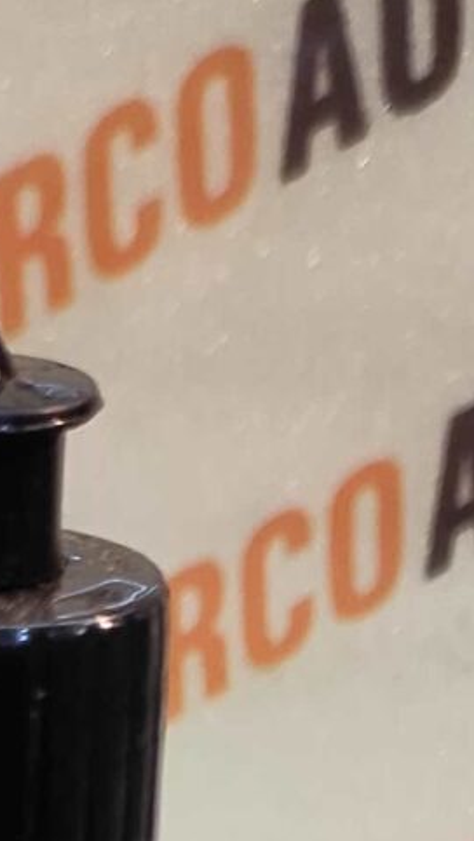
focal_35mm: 98
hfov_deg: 12.1
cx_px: -85
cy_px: 1933
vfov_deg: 14.9
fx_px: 2188
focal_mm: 4.74
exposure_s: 1/50
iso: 298
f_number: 1.79
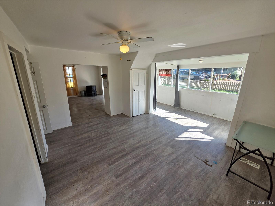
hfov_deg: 106.2
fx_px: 103
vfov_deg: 89.9
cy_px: 103
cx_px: 138
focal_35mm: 13
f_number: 1.9
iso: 40
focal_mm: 2.2
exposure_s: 1/432
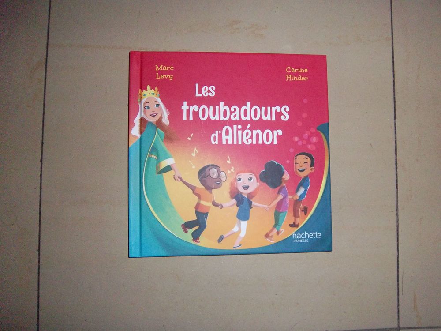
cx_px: 220
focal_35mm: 28
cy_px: 166
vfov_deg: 49.7
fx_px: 357
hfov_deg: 63.4
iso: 160
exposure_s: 1/64
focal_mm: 5.1
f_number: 3.5
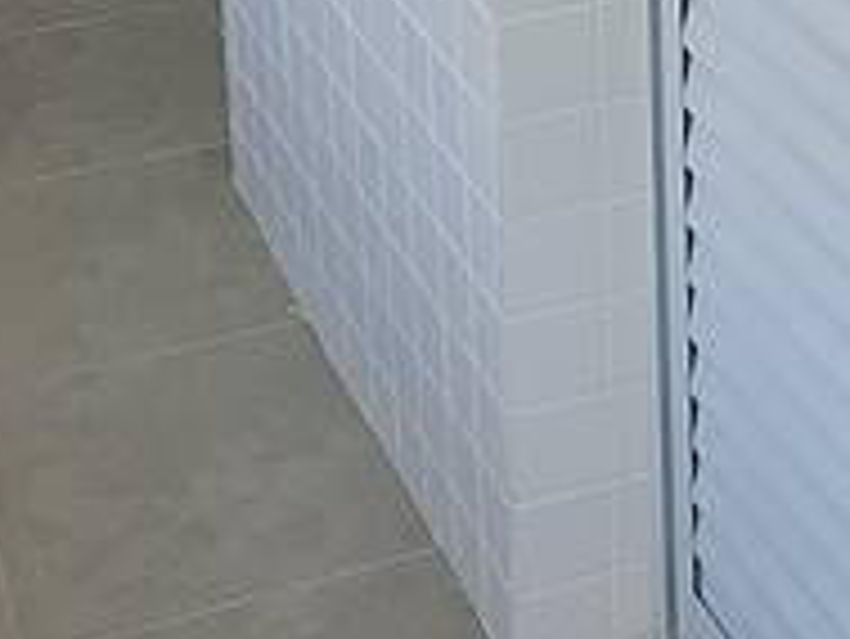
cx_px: 863
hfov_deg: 19.2
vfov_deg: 14.1
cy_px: -306
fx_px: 2433
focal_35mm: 99
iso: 40
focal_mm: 1.74
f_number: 2.2
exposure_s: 1/264
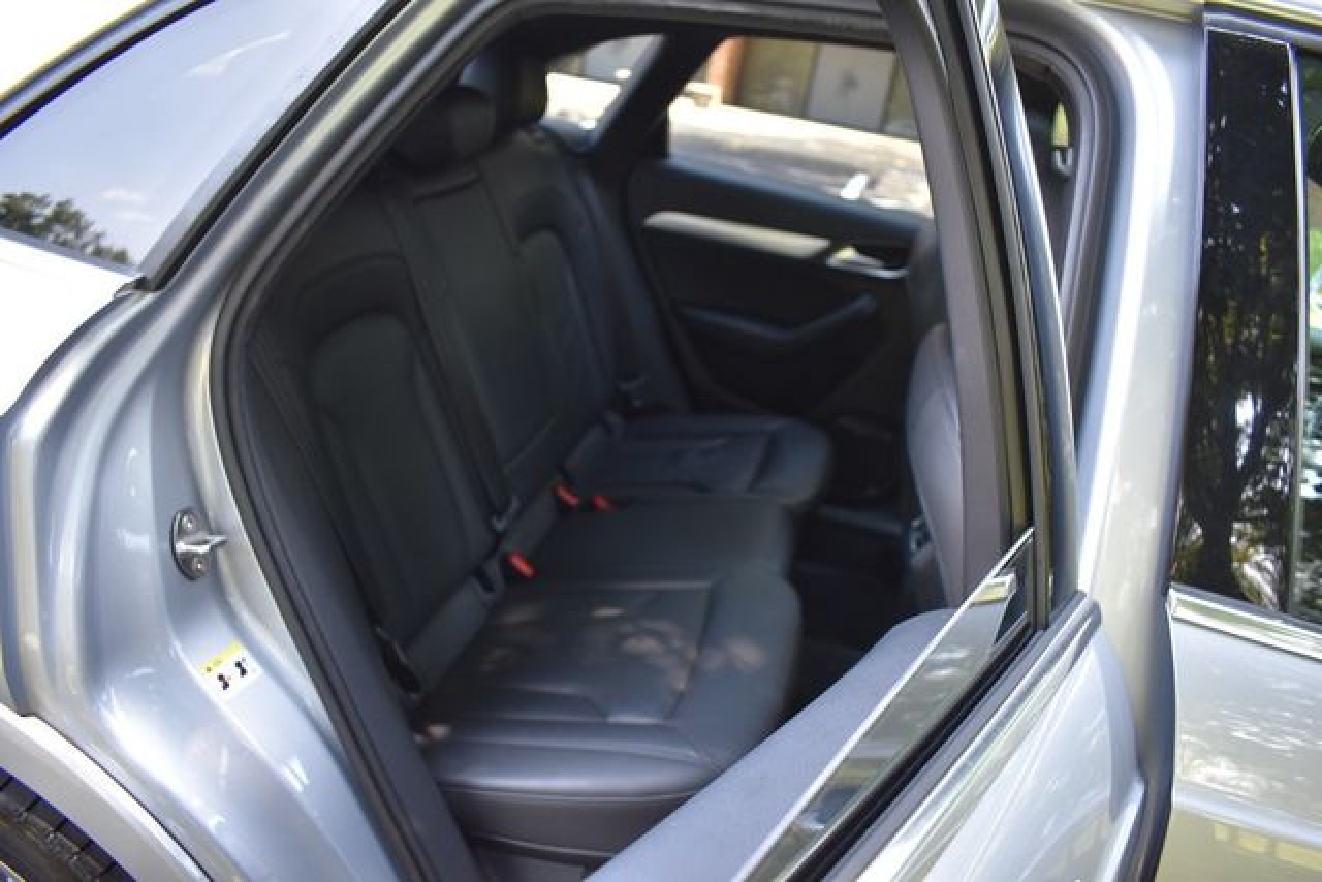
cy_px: 441
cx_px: 661
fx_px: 992
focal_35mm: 27
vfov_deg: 48.0
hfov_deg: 67.4
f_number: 3.5
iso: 800
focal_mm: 18
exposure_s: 1/250
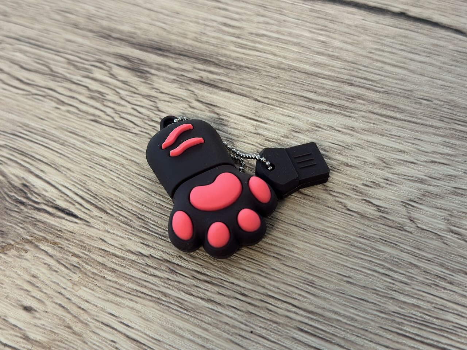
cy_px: 175
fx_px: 648
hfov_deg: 39.7
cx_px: 234
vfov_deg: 30.3
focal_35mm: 48
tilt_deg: -52.7
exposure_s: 1/50
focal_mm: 6.86
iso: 100
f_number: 1.78
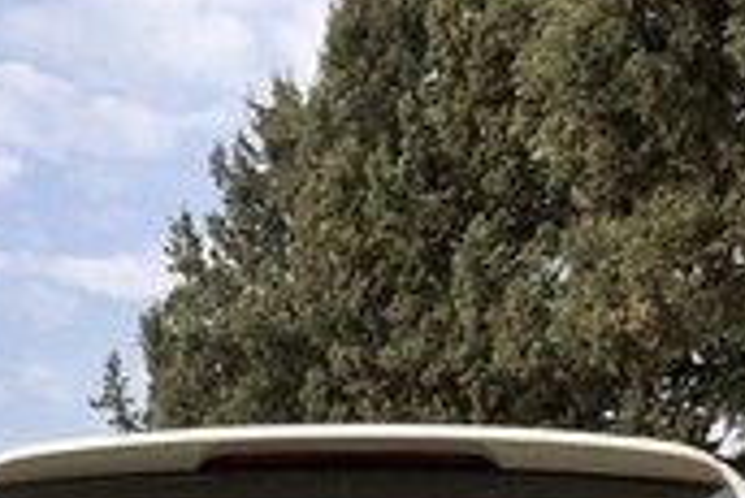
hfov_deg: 24.2
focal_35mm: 84
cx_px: 360
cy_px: 944
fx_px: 1740
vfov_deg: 14.1
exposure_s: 1/1845
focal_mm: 3.99
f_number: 1.8
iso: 20
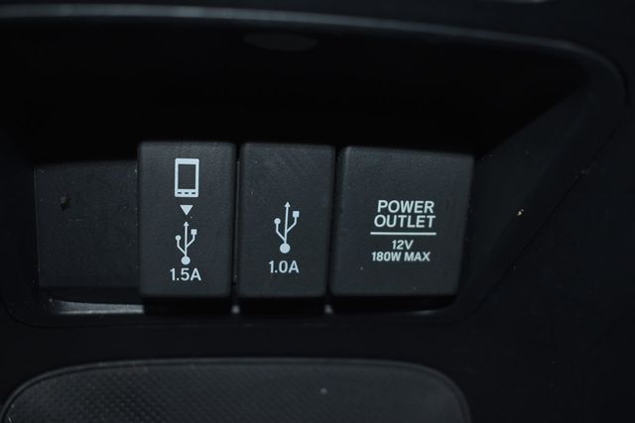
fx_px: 767
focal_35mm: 44
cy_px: 212
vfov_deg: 30.9
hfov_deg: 45.0
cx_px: 318
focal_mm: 29
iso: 180
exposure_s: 1/60
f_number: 4.2
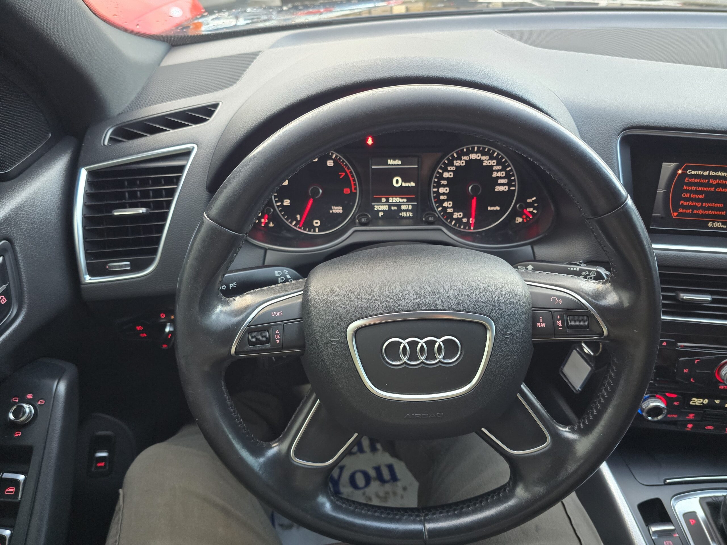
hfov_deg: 73.9
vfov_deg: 58.9
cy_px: 272
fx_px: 483
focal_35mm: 23
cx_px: 364
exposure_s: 1/120
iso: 640
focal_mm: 6.3
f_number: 1.7
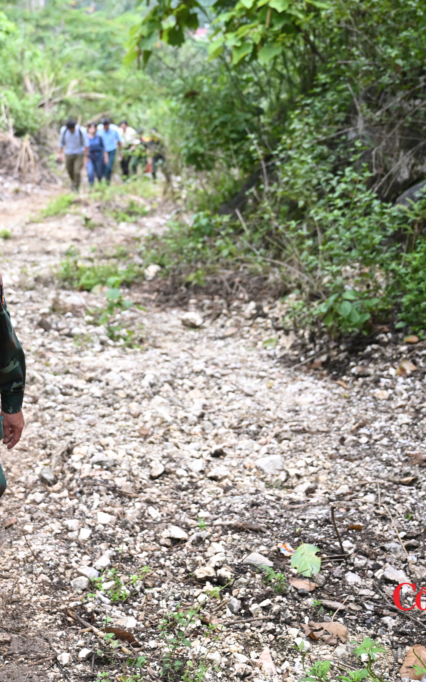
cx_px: 42
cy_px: 289
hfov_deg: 21.5
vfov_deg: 34.5
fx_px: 1094
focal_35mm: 59
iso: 2000
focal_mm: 32.5
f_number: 2.8
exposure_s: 1/4000
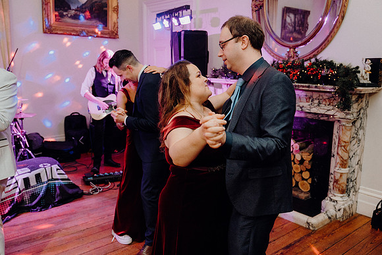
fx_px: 350
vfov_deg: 40.0
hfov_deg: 57.2
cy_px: 128
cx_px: 191
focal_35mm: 33
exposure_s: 1/160
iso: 2500
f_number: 3.5
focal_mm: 33
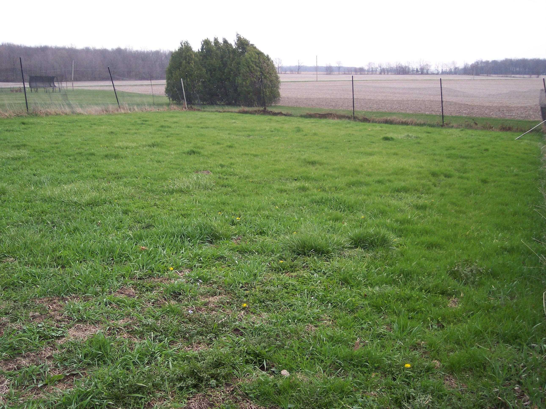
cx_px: 273
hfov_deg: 49.0
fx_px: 599
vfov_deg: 37.7
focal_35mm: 38
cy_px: 204
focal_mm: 8
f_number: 2.8
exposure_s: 1/700
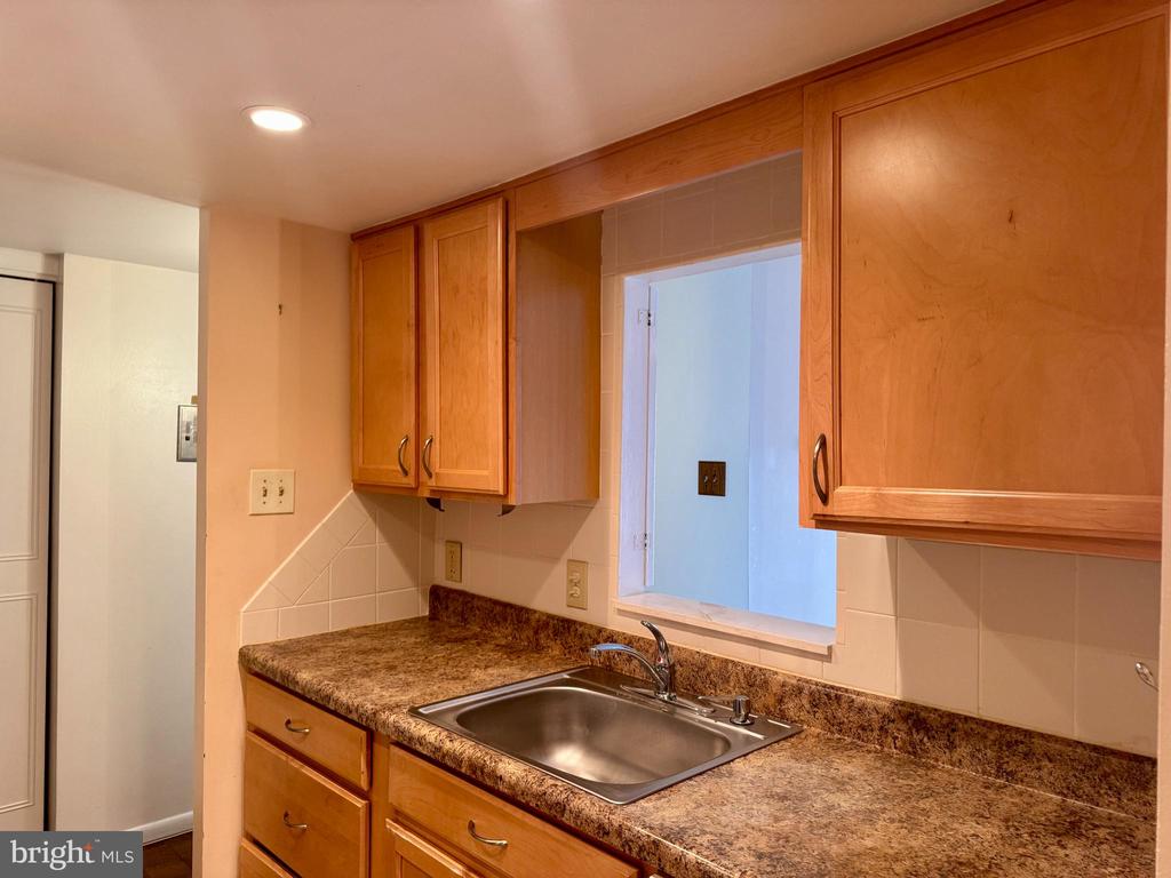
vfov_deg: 56.8
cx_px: 586
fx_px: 812
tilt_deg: -0.6
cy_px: 439
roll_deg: -1.2
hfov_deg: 71.6
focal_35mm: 24
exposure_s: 1/60
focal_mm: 6.76
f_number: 1.78
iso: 250
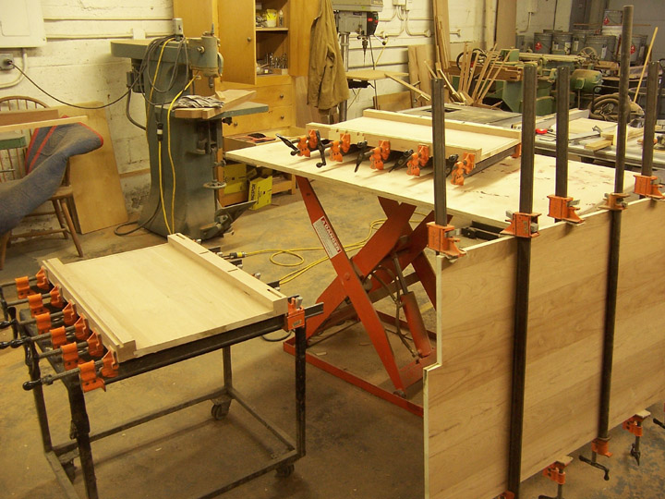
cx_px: 332
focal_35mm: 33
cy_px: 250
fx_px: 634
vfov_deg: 42.9
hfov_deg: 55.4
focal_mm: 5.5
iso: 140
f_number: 3.4
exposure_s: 1/8
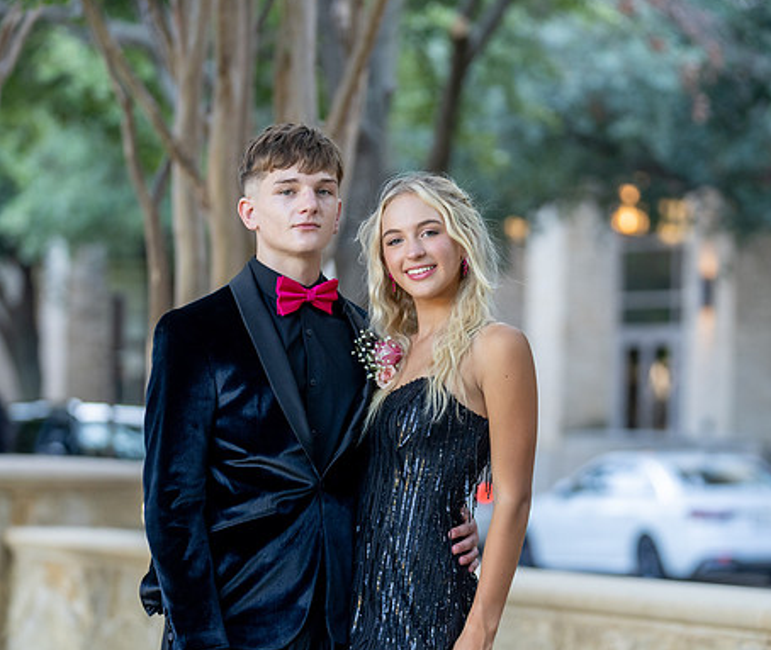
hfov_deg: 12.2
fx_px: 3613
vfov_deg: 10.3
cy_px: 370
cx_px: 360
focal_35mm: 155
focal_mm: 113
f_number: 2.8
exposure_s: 1/320
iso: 800
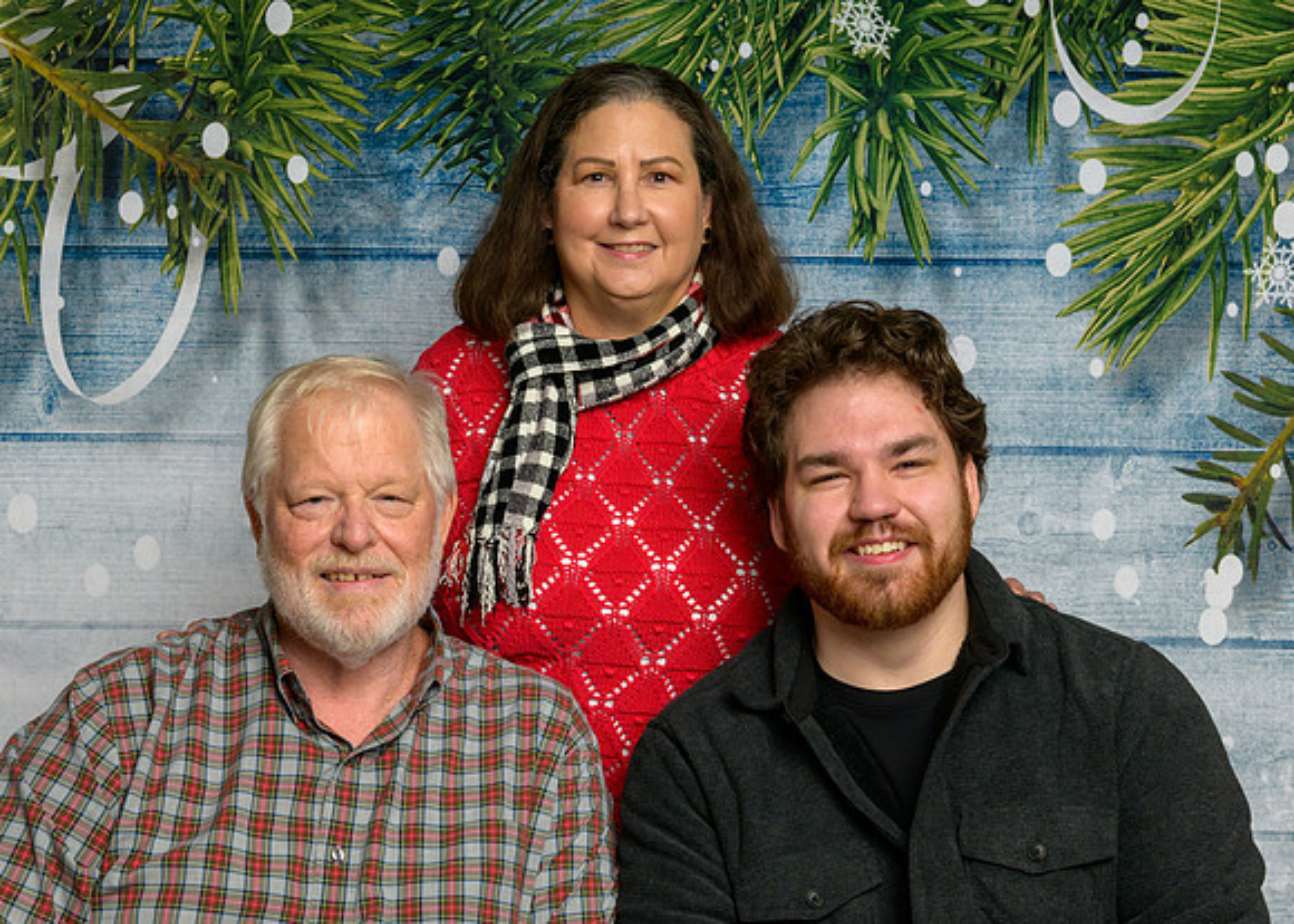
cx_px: 593
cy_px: 620
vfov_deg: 19.5
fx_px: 2685
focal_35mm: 73
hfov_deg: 27.1
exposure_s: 1/125
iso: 400
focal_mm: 52
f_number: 10
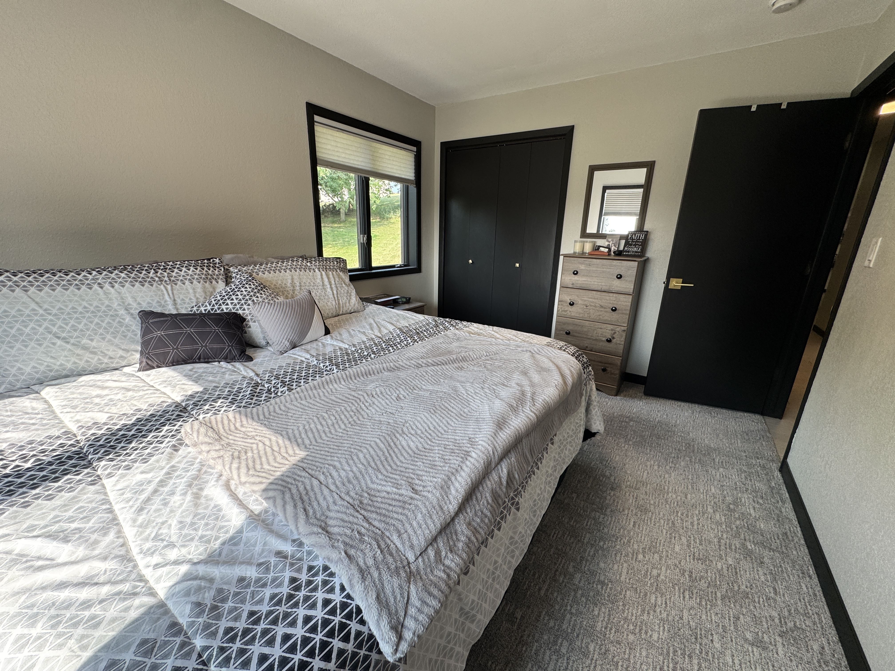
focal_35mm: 14
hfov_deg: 102.1
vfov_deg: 85.7
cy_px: 336
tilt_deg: -16.0
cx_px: 448
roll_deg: -2.1
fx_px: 362
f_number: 2.2
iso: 50
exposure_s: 1/120
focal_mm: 2.22
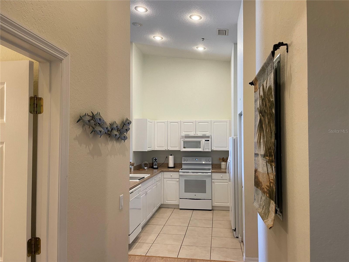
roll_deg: +0.6
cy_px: 131
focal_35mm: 26
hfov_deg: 67.3
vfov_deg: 53.1
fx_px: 262
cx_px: 174
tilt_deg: +3.7
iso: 100
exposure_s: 1/60
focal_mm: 4.2
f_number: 1.6
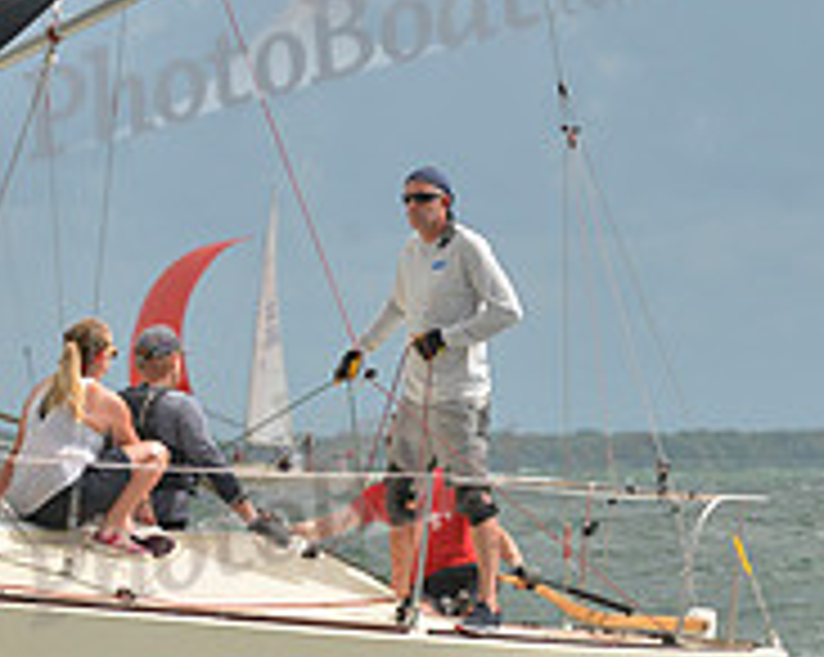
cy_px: 340
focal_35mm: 596
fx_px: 14519
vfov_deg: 2.6
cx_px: -207
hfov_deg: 3.2
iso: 280
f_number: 7.1
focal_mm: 200
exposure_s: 1/1250
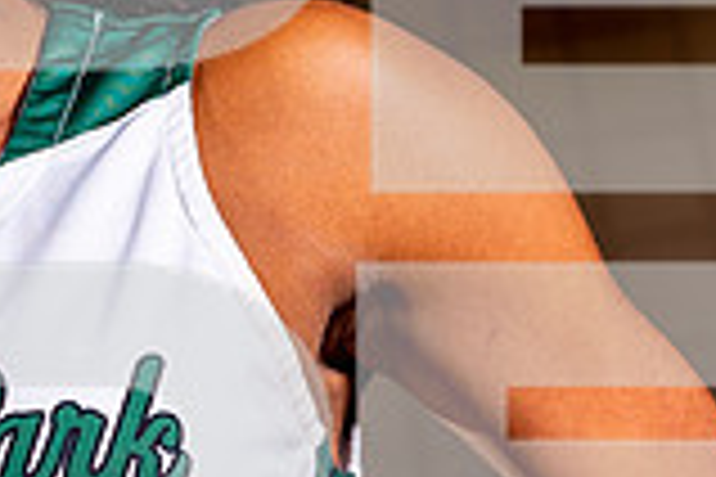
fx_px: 5012
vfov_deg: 5.4
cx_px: -257
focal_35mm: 252
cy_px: -43
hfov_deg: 8.1
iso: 100
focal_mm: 61
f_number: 5.6
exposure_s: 1/125
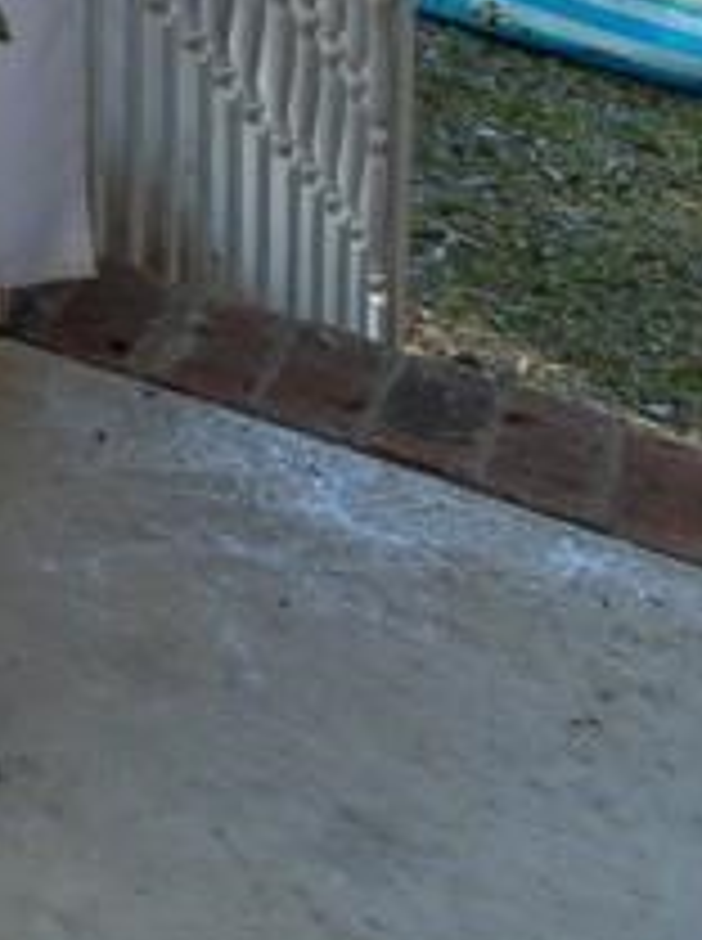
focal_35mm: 112
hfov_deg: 7.8
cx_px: -2196
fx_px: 3038
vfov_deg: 12.6
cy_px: -1462
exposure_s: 1/125
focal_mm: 10
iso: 100
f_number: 5.6
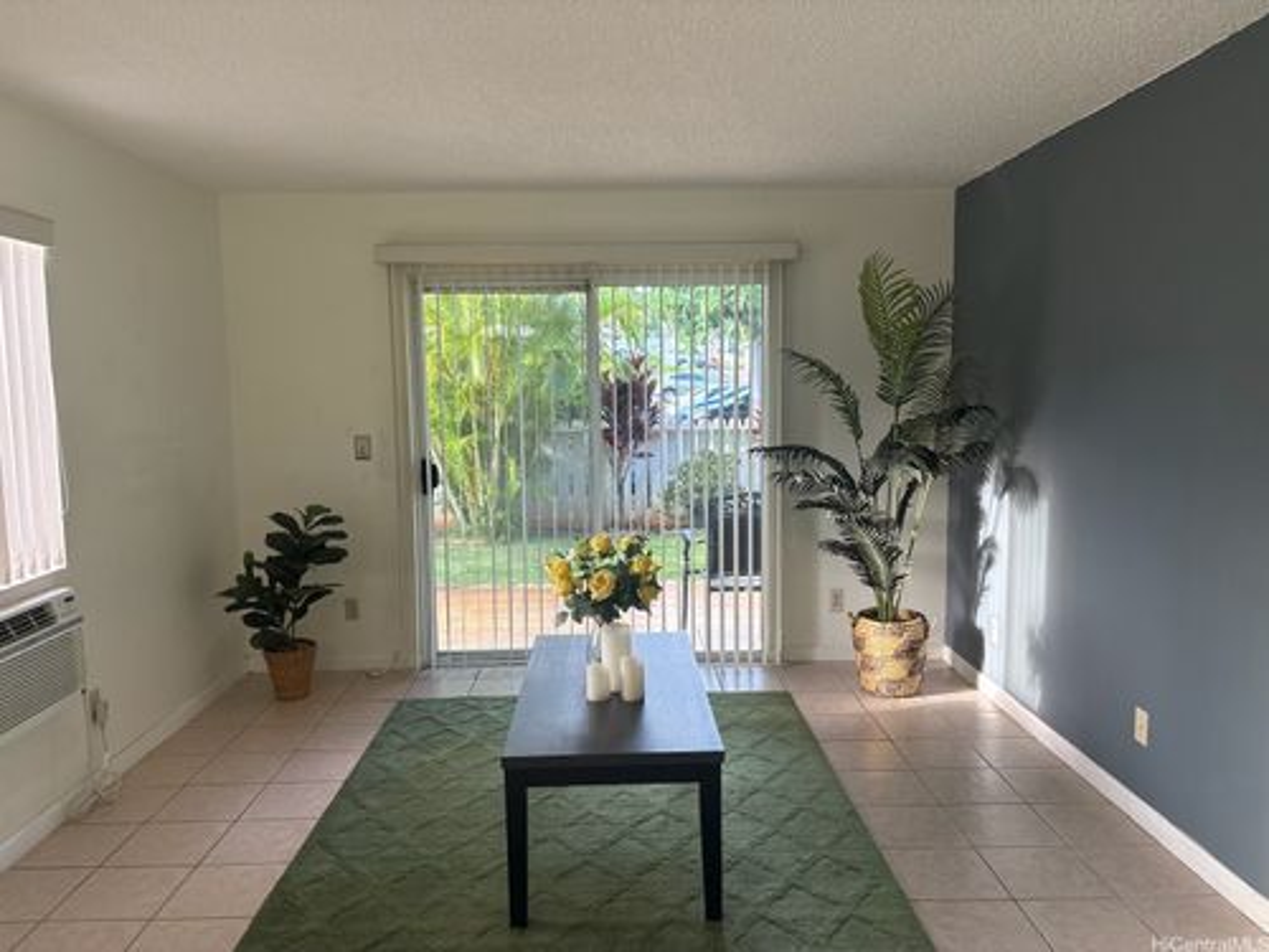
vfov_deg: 53.1
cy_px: 476
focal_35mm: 26
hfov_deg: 67.3
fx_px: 953
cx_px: 634
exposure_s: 1/120
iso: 100
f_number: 1.6
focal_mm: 5.96
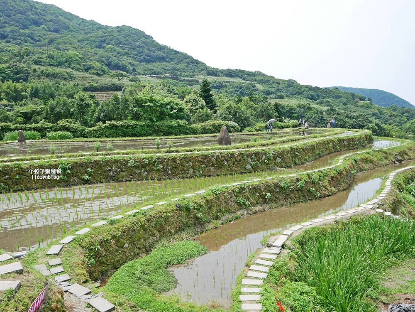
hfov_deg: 63.4
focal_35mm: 28
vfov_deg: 49.8
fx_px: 336
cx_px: 208
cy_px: 156
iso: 200
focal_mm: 14
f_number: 4
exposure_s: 1/1000
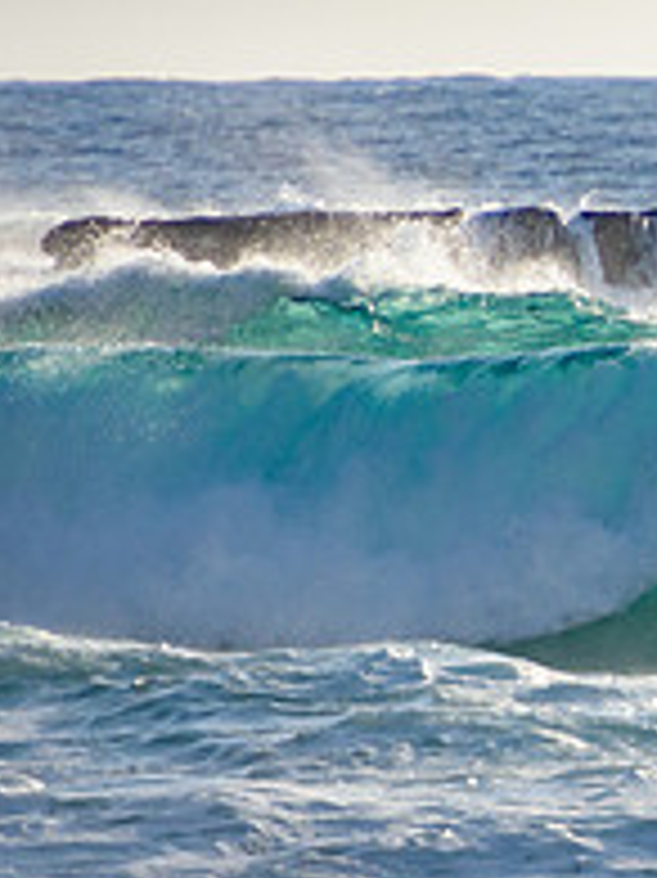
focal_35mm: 1674
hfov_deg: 0.9
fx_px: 42409
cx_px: 1224
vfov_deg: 1.2
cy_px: 448
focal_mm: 390
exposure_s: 1/2000
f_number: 5.6
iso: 320
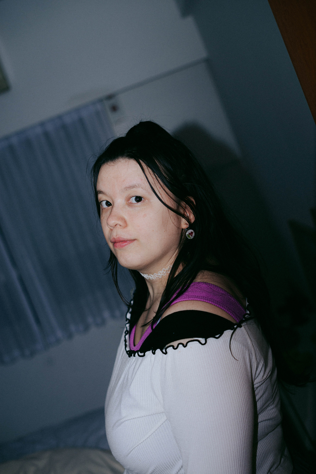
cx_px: 158
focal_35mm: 50
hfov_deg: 27.0
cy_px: 237
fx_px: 658
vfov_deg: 39.6
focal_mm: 50
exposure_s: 1/250
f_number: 3.2
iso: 125
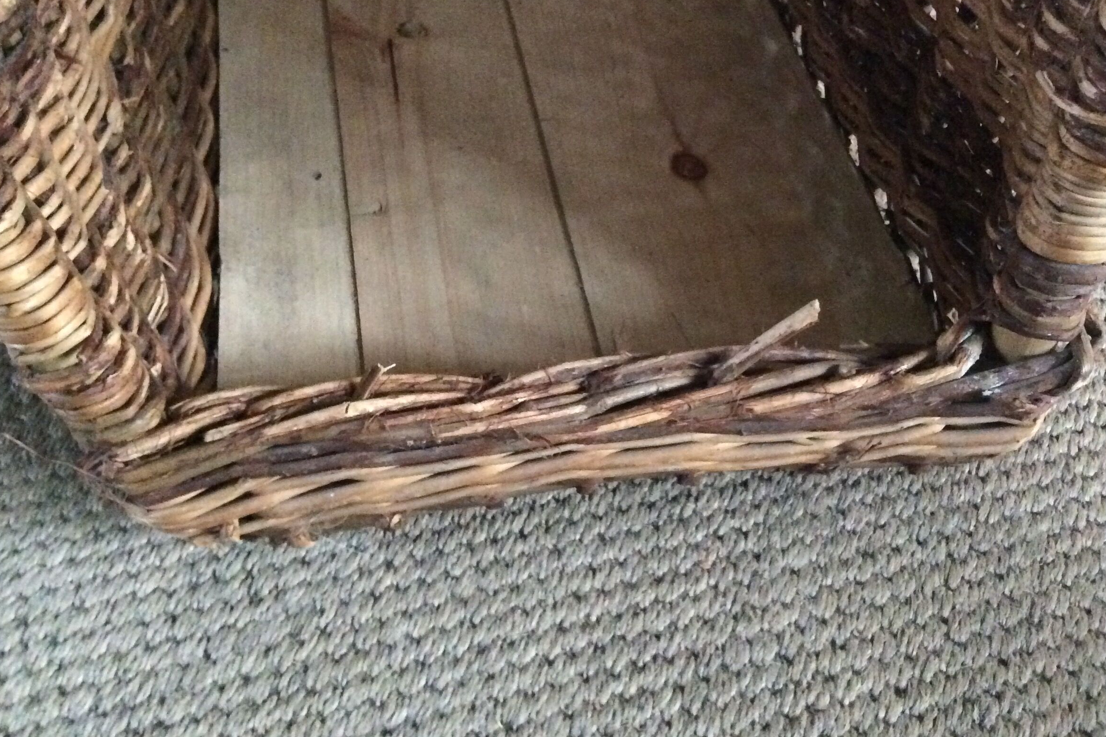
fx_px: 1137
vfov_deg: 35.8
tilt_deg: -49.6
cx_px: 573
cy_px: 293
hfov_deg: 51.9
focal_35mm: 37
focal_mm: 3.3
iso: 800
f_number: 2.4
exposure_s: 1/17
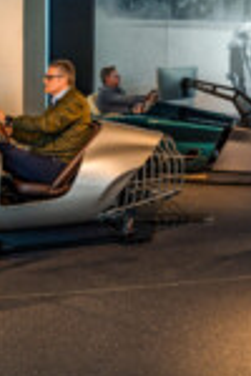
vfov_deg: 31.8
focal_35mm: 62
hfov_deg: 21.3
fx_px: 648
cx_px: 241
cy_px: 94
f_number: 2.8
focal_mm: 24
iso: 1600
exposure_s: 1/250
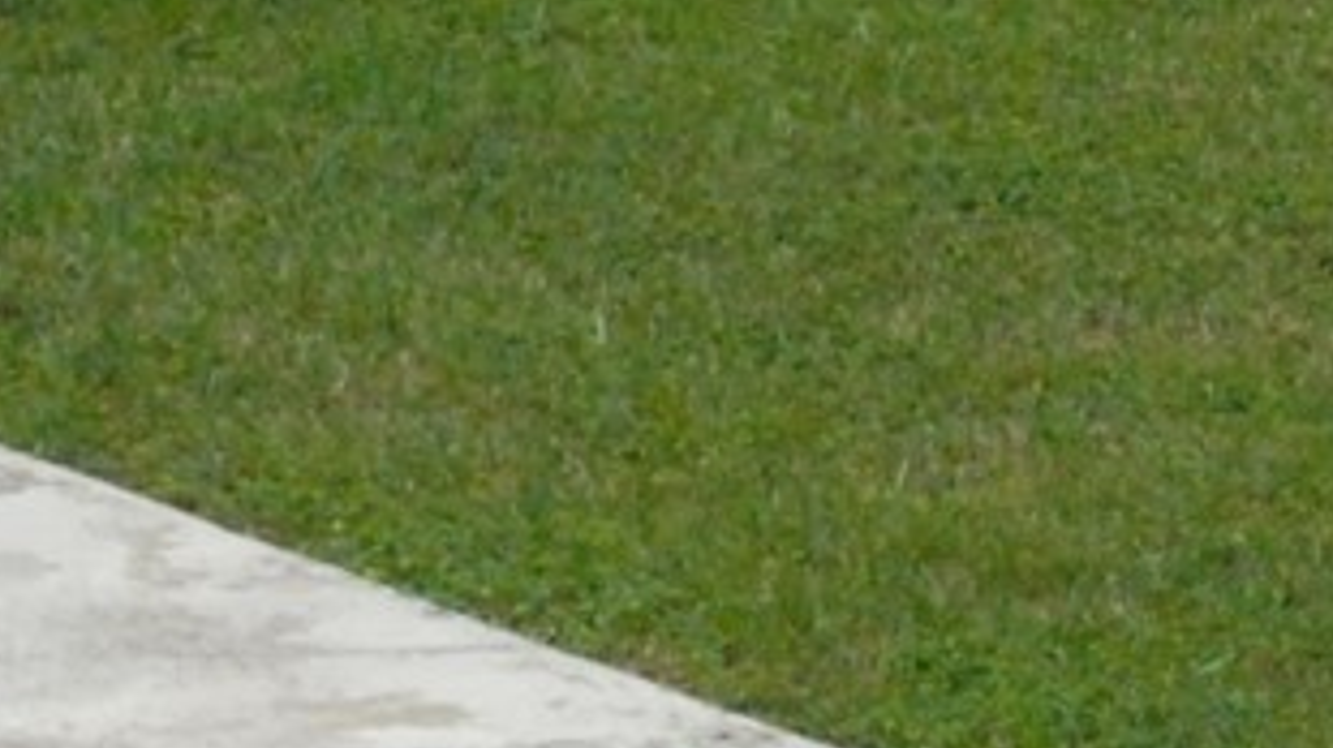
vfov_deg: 3.2
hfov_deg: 5.7
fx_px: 13354
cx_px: 97
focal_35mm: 378
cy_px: -527
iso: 1600
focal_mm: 44
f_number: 10
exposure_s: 1/1000
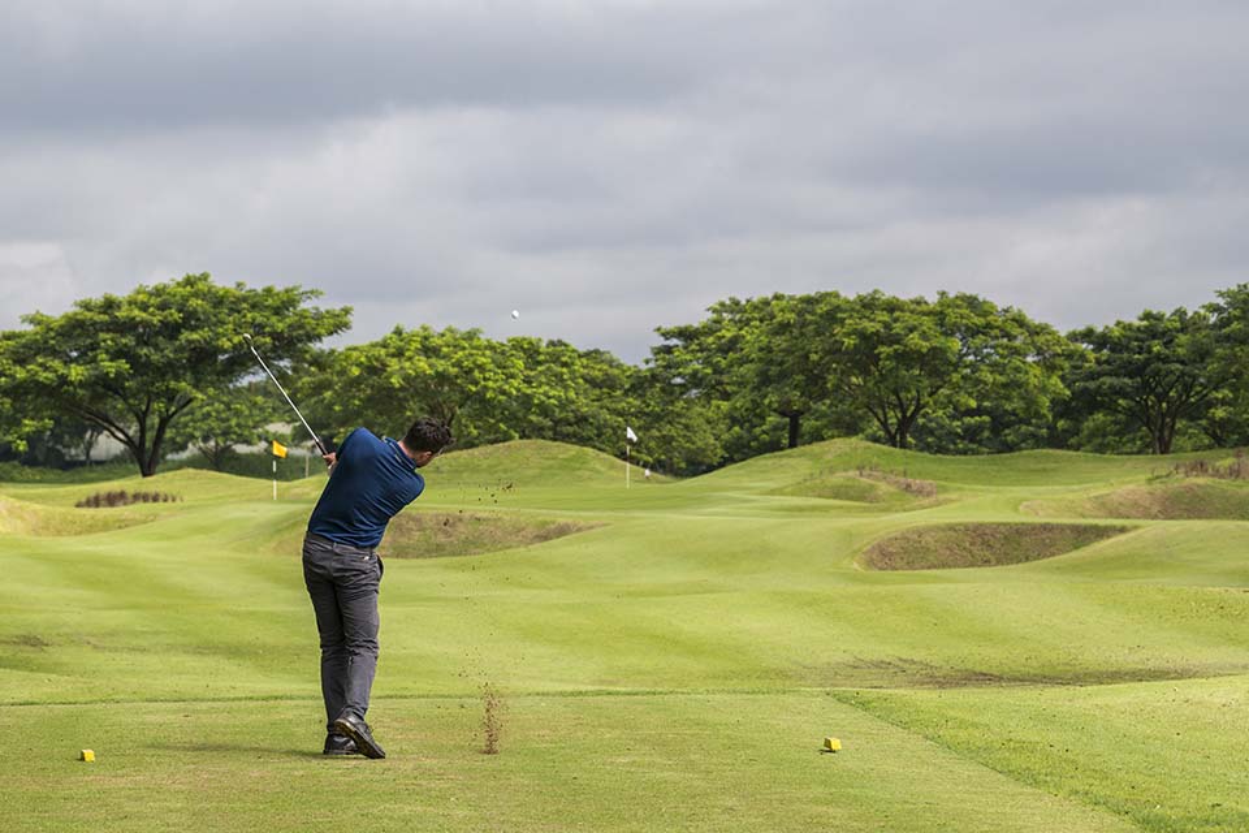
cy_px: 416
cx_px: 624
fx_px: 4683
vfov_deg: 10.2
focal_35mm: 135
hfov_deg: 15.2
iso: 180
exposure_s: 1/640
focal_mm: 135
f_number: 8
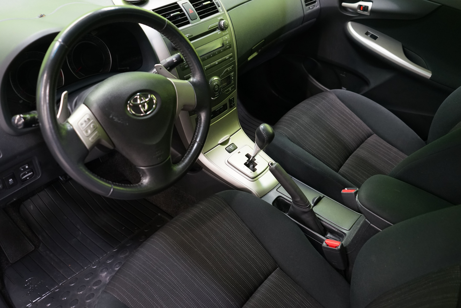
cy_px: 154
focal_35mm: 29
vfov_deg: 45.0
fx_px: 371
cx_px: 230
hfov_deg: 63.7
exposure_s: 1/20
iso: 1600
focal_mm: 29
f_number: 4
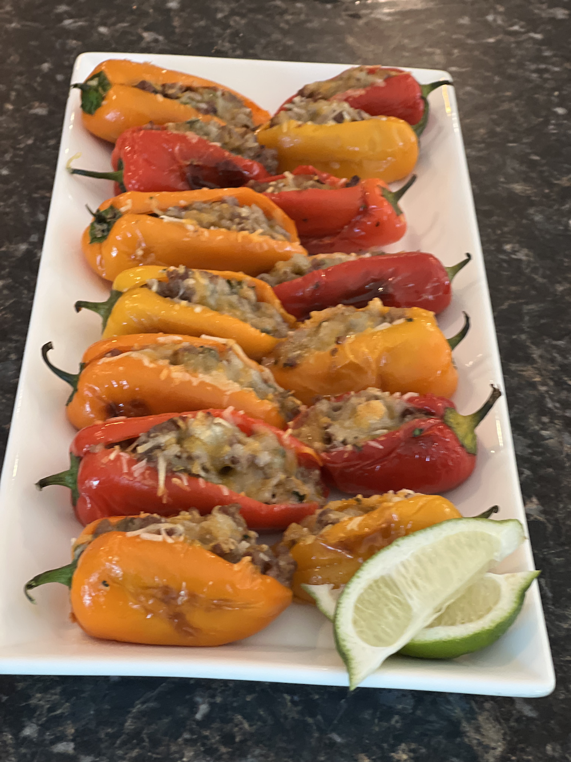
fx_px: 1693
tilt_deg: -38.6
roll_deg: -3.4
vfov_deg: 25.3
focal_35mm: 77
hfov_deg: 19.1
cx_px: 286
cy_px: 381
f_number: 2.8
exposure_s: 1/40
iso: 200
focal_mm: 9
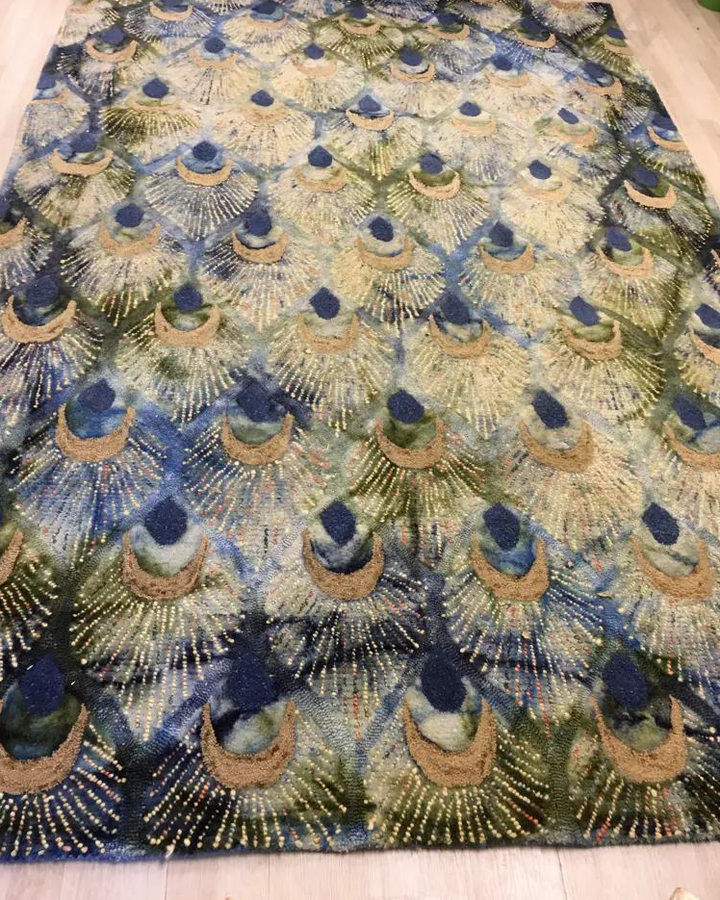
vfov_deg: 57.1
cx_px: 353
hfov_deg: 47.1
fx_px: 826
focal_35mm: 31
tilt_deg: -47.5
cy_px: 410
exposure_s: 1/17
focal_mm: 4.15
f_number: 2.2
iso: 64
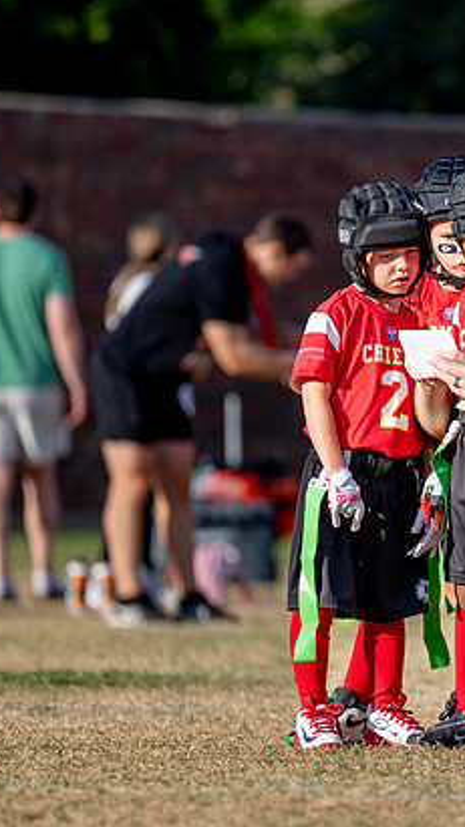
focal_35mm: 505
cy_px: 438
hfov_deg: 2.4
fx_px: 11076
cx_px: 497
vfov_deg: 4.3
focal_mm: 200
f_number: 2.8
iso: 250
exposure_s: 1/5000
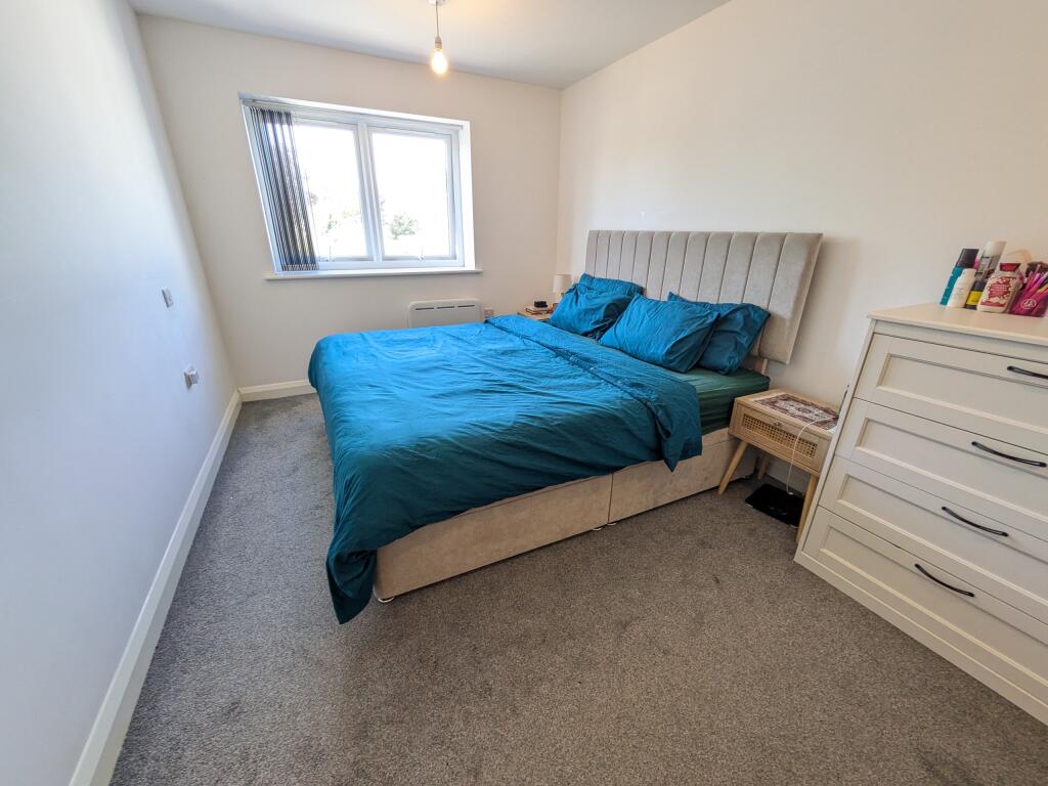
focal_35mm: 14
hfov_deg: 102.1
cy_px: 393
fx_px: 424
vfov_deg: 85.7
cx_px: 524
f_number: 2.2
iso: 105
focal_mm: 1.83
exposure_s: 1/50
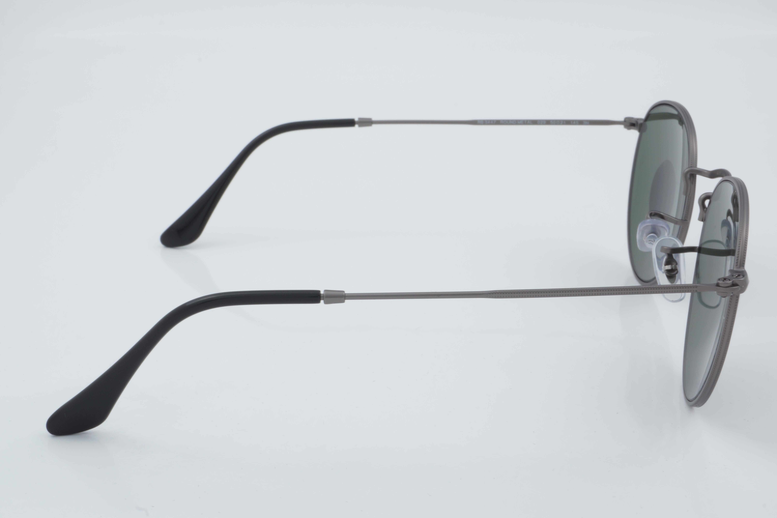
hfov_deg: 33.4
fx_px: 1295
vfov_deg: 22.6
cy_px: 259
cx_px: 388
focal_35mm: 60
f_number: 32
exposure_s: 1/4
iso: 100
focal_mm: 40
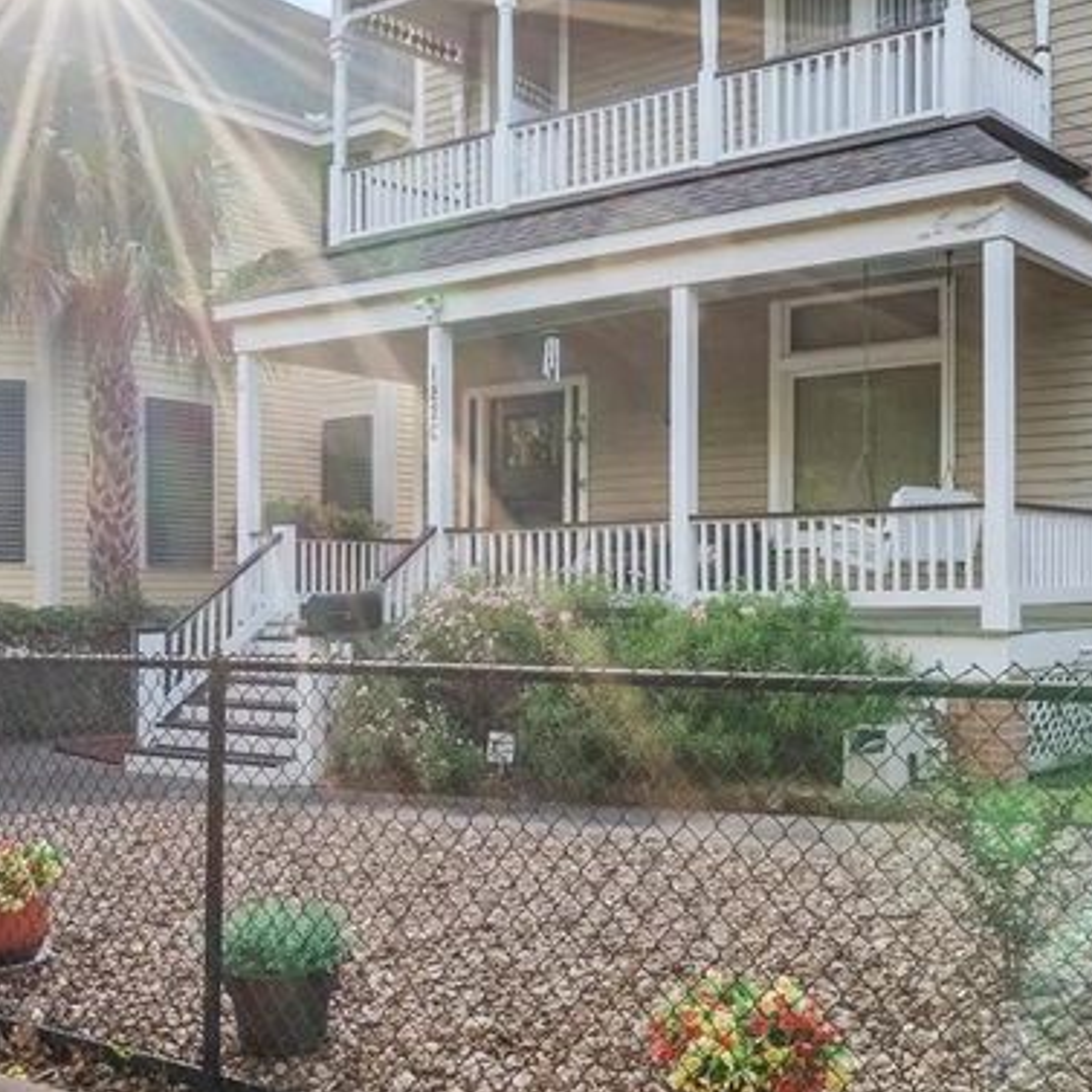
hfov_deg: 44.3
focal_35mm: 37
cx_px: 721
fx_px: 1321
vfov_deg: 44.6
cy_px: 426
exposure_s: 1/1600
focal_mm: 16
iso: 2000
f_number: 9
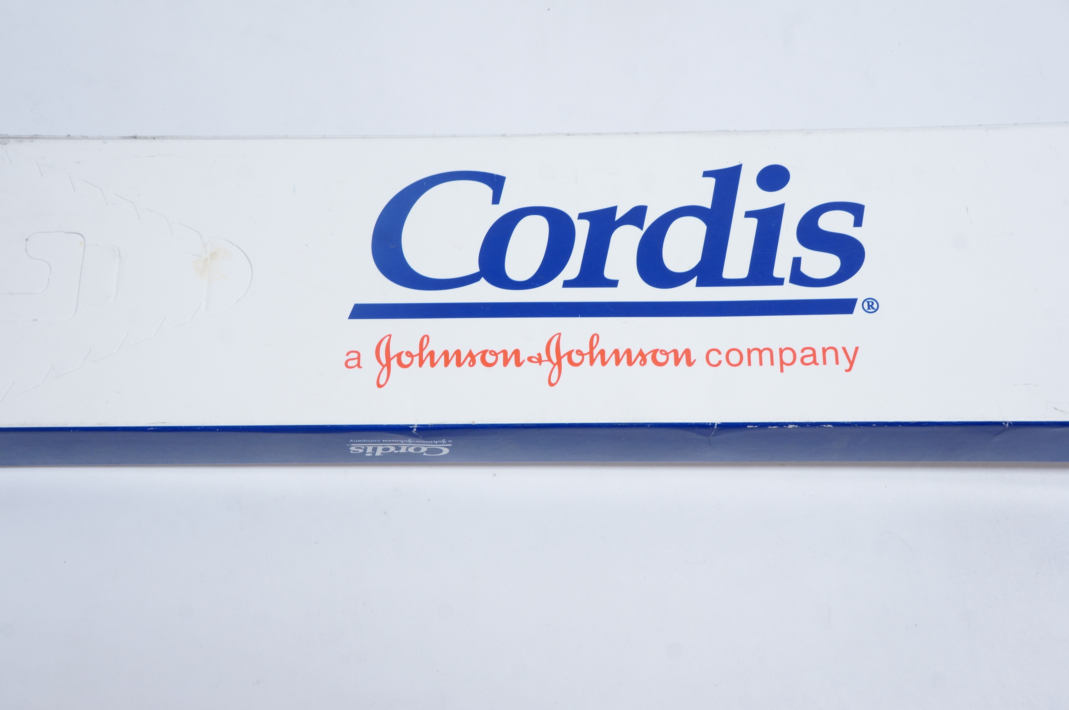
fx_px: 1513
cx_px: 534
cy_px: 355
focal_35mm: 51
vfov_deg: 26.4
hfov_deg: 38.9
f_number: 10
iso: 400
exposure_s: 1/13
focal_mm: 34
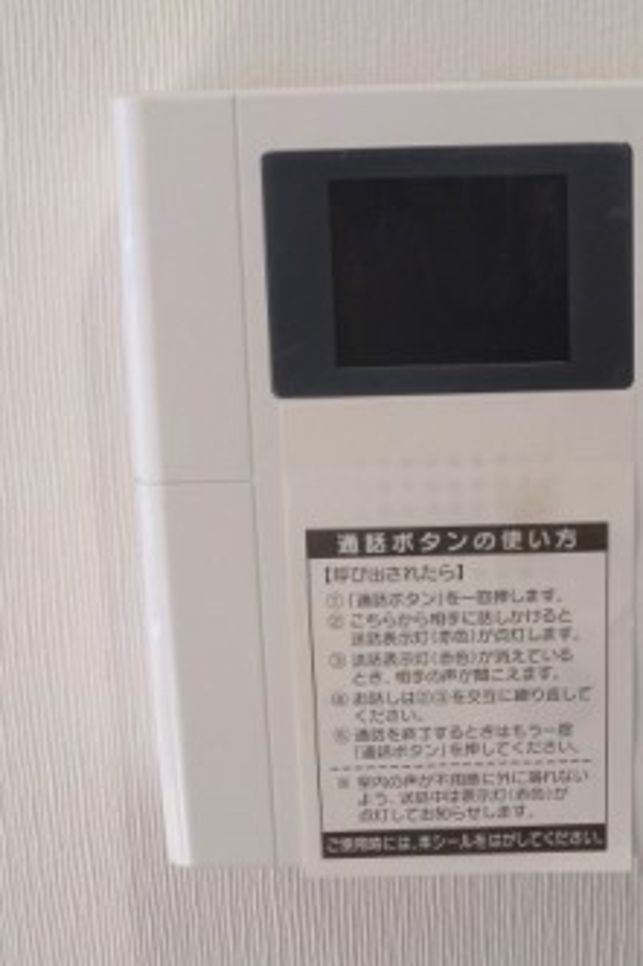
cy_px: 486
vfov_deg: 27.7
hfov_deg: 18.6
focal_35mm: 73
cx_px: 436
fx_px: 1958
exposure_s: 1/59.8
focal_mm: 11.1
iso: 167
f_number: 3.7
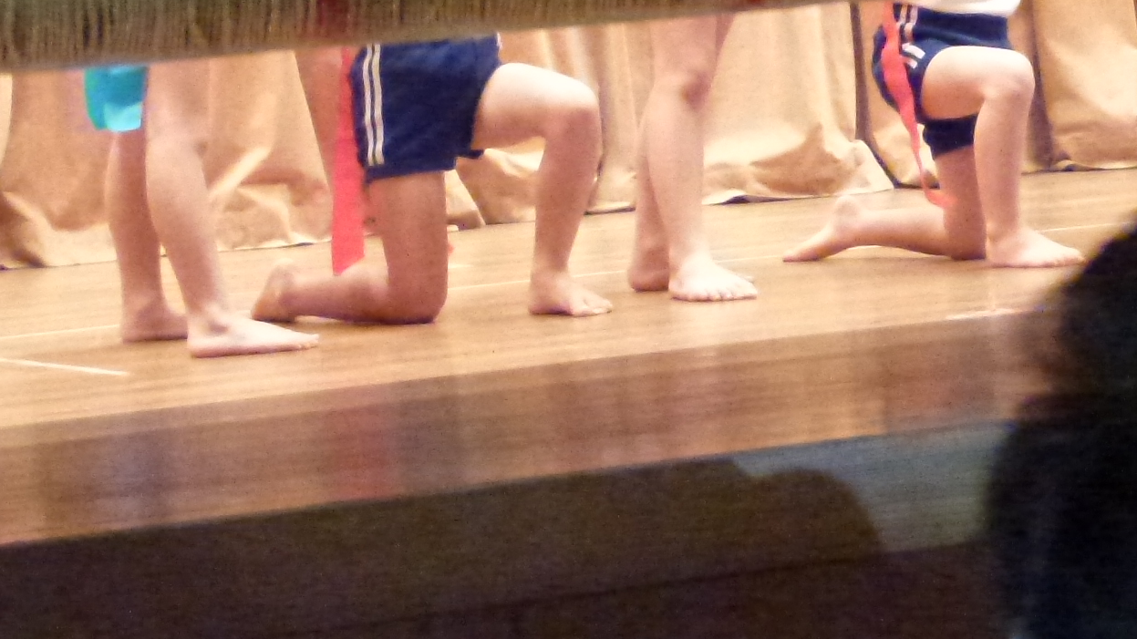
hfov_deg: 12.7
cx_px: 543
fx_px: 5125
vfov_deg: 7.1
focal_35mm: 170
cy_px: -222
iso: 1600
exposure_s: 1/30
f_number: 4.7
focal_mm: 13.6
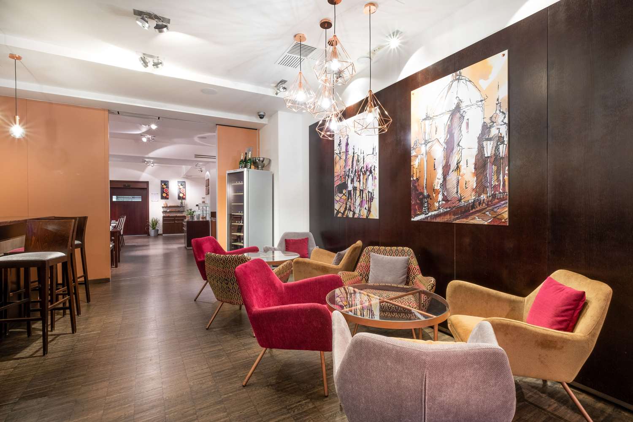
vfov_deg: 73.7
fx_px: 281
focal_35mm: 16
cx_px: 316
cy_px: 211
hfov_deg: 96.7
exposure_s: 2.5
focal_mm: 10.5
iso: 100
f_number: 11
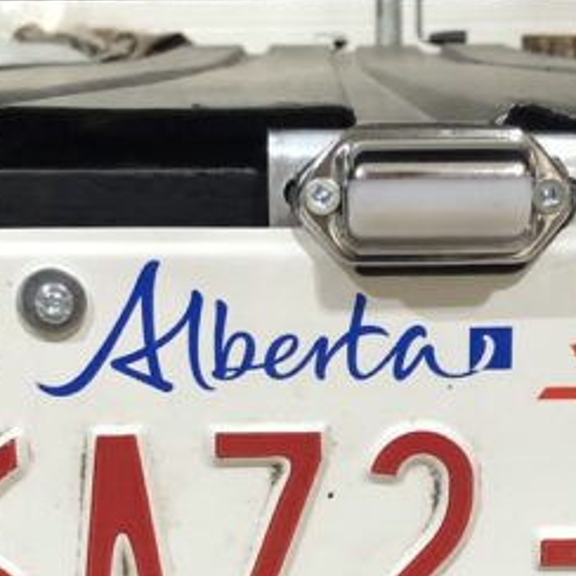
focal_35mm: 78
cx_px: 380
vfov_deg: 21.5
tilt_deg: -18.6
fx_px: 1468
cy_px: 557
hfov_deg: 22.1
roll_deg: +1.4
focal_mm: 4
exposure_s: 1/15
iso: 50
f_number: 1.8
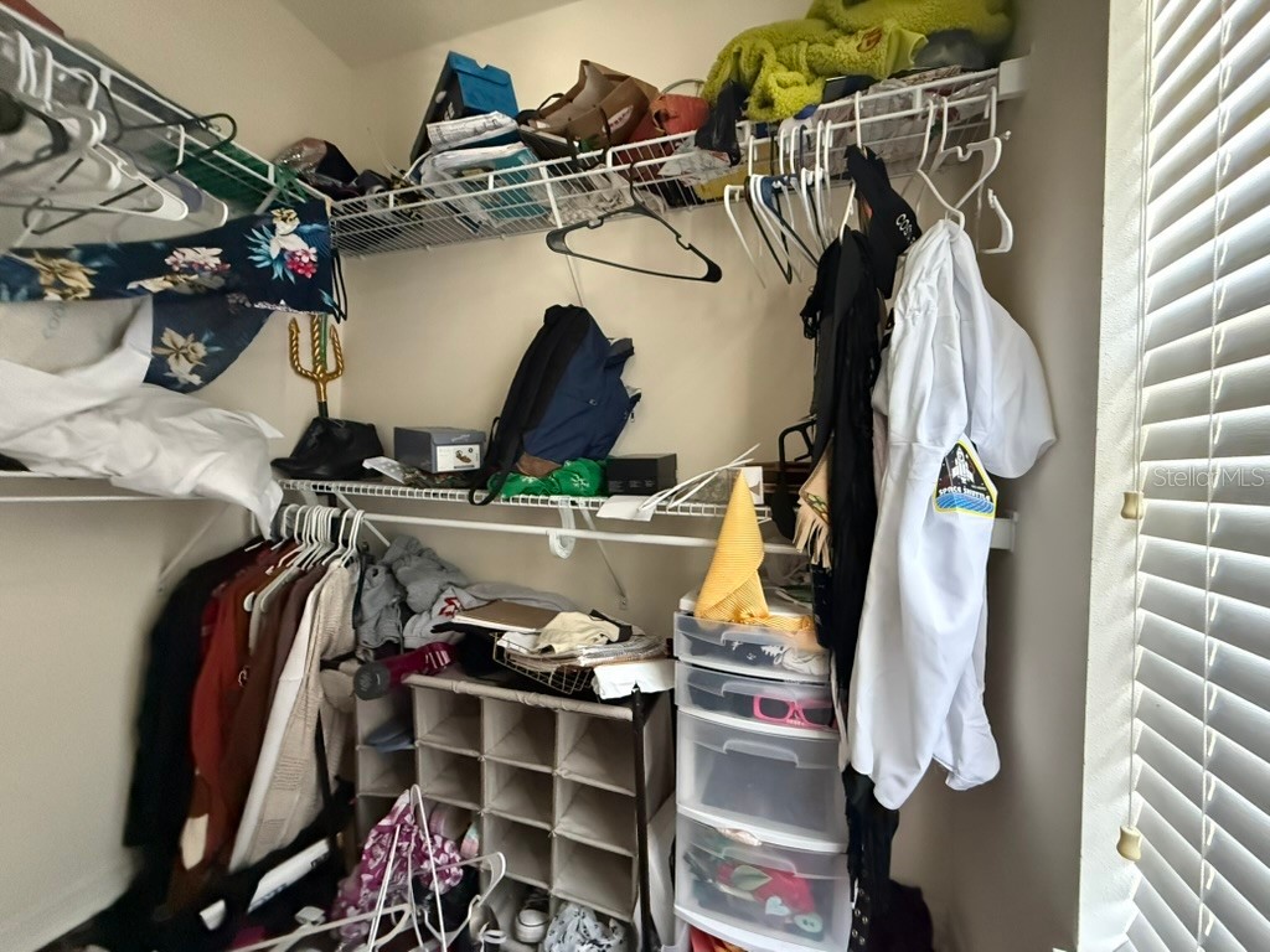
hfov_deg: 102.1
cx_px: 635
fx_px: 514
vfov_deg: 85.7
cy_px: 476
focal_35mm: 14
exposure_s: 1/60
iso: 1250
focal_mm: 2.22
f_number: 2.2
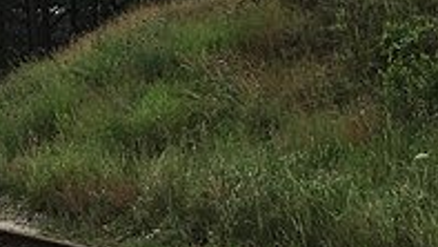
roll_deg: +2.0
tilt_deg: +1.3
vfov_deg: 8.4
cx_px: 56
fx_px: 1673
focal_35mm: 144
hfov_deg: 14.8
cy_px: -3
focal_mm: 4.15
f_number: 2.2
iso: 25
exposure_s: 1/1832
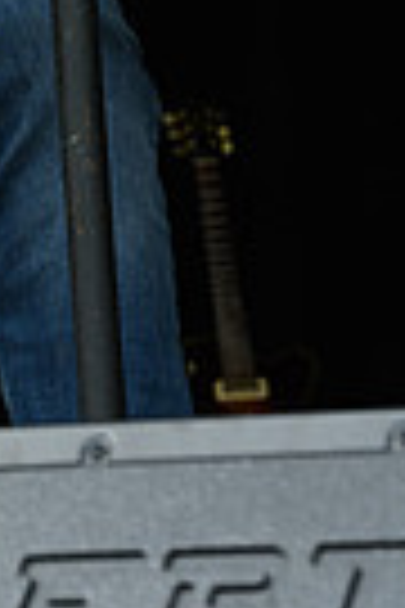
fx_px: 5416
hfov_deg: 4.3
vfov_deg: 6.3
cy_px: -266
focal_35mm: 321
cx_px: -220
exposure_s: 1/250
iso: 400
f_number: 8
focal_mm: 96
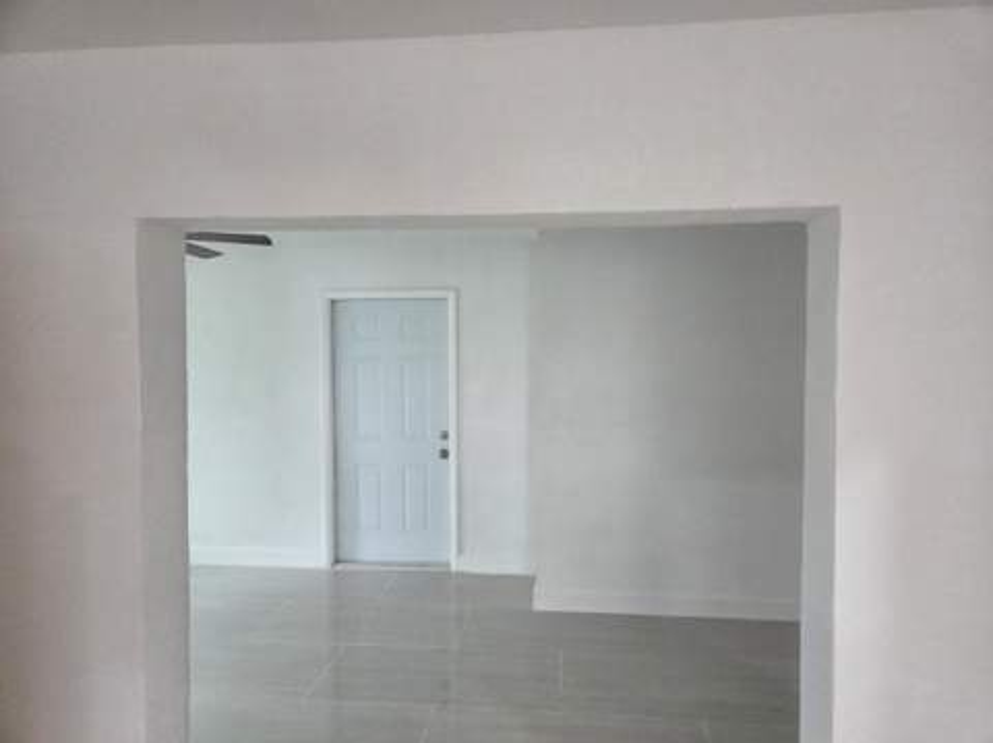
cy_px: 372
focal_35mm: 23
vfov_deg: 58.8
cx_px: 496
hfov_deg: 74.0
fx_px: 659
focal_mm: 5.4
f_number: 1.8
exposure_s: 1/120
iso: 500
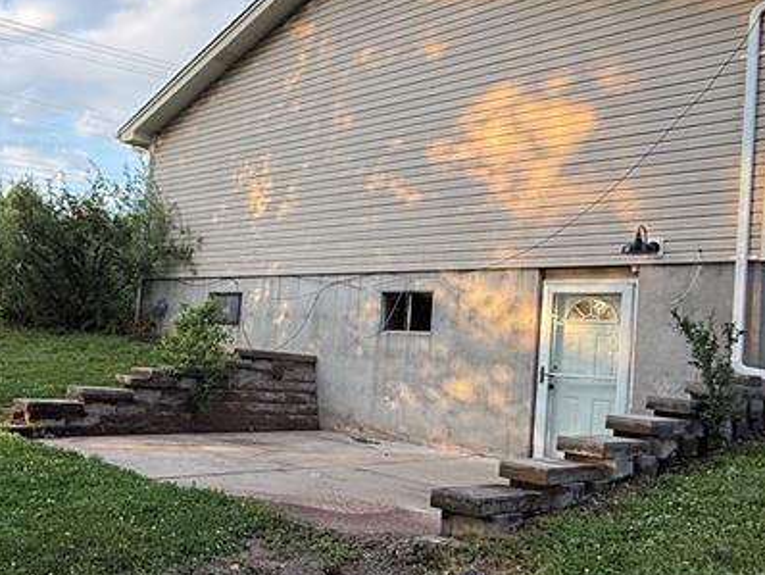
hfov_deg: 49.7
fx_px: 796
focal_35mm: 36
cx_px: 210
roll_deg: -4.4
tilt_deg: +3.1
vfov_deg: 39.6
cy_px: 321
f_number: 2.2
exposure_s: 1/227
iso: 50
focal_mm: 2.22
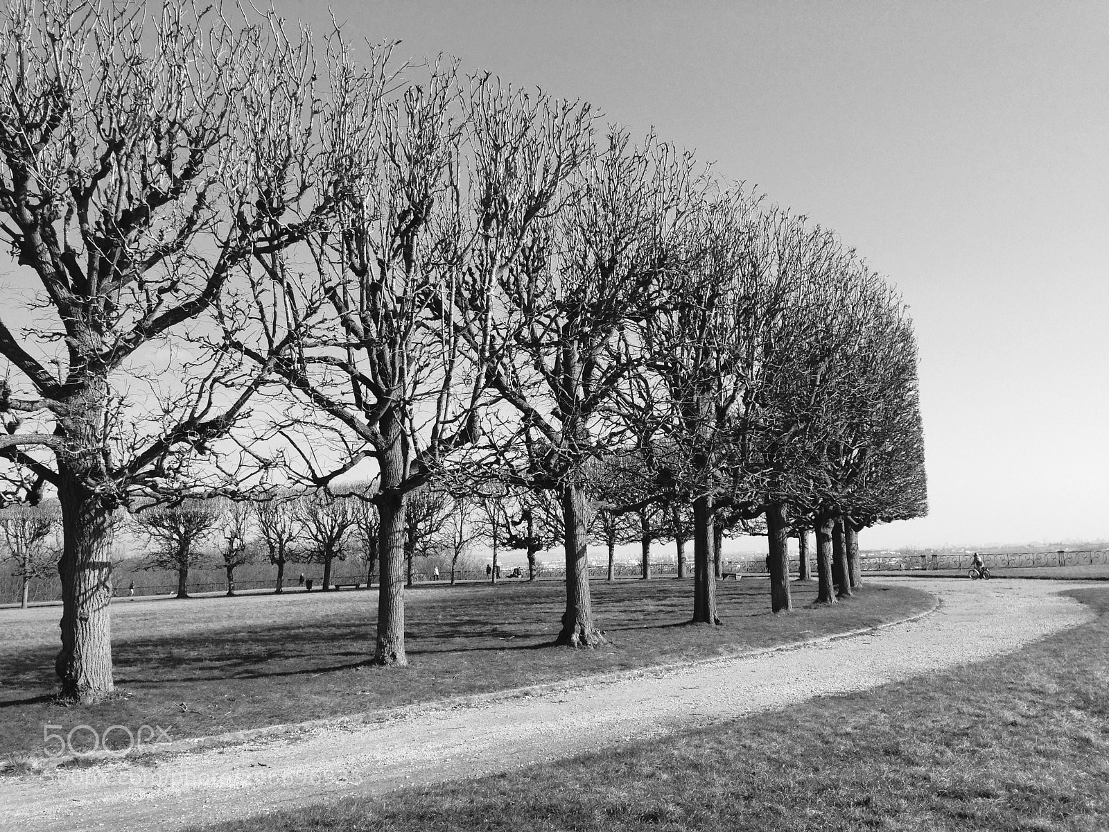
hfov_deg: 55.4
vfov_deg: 42.9
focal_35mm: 33
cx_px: 554
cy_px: 416
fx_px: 1057
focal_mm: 4.12
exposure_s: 1/1106
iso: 50
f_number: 2.4
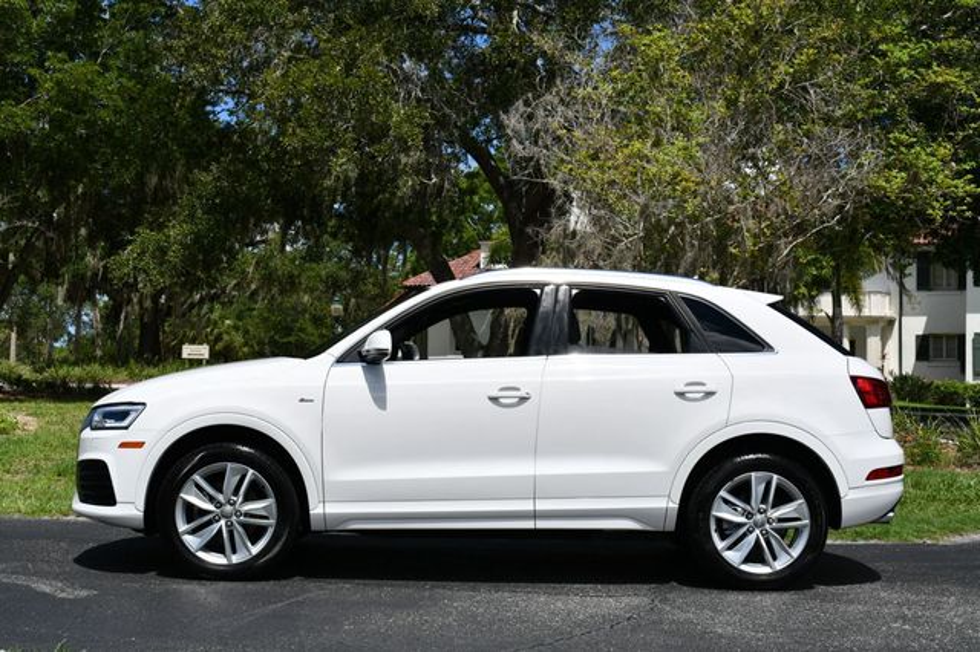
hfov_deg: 41.1
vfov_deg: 28.0
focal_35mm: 48
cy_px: 326
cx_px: 490
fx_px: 1306
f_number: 10
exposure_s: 1/400
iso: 100
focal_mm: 32
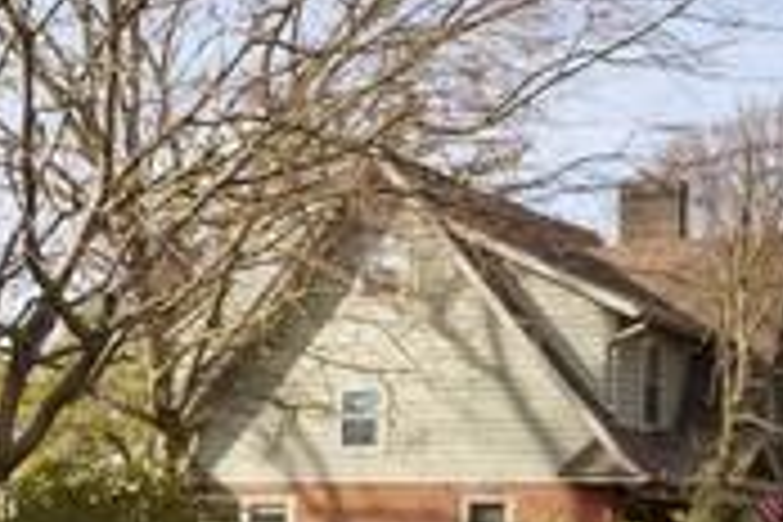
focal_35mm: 88
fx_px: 1914
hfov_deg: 17.7
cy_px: 454
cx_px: -693
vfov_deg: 15.4
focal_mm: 17
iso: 100
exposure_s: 1/50
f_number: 11
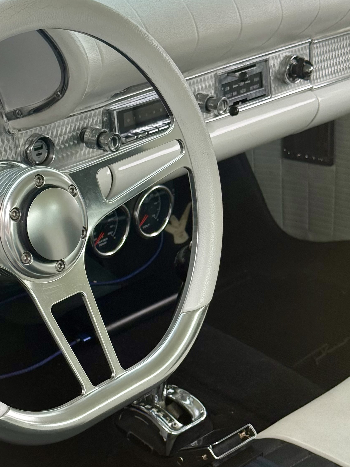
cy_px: 296
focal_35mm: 86
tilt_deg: -23.2
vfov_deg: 22.7
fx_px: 1159
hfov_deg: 17.1
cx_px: 96
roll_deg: -3.1
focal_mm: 6.76
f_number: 1.78
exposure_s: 1/420
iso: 100
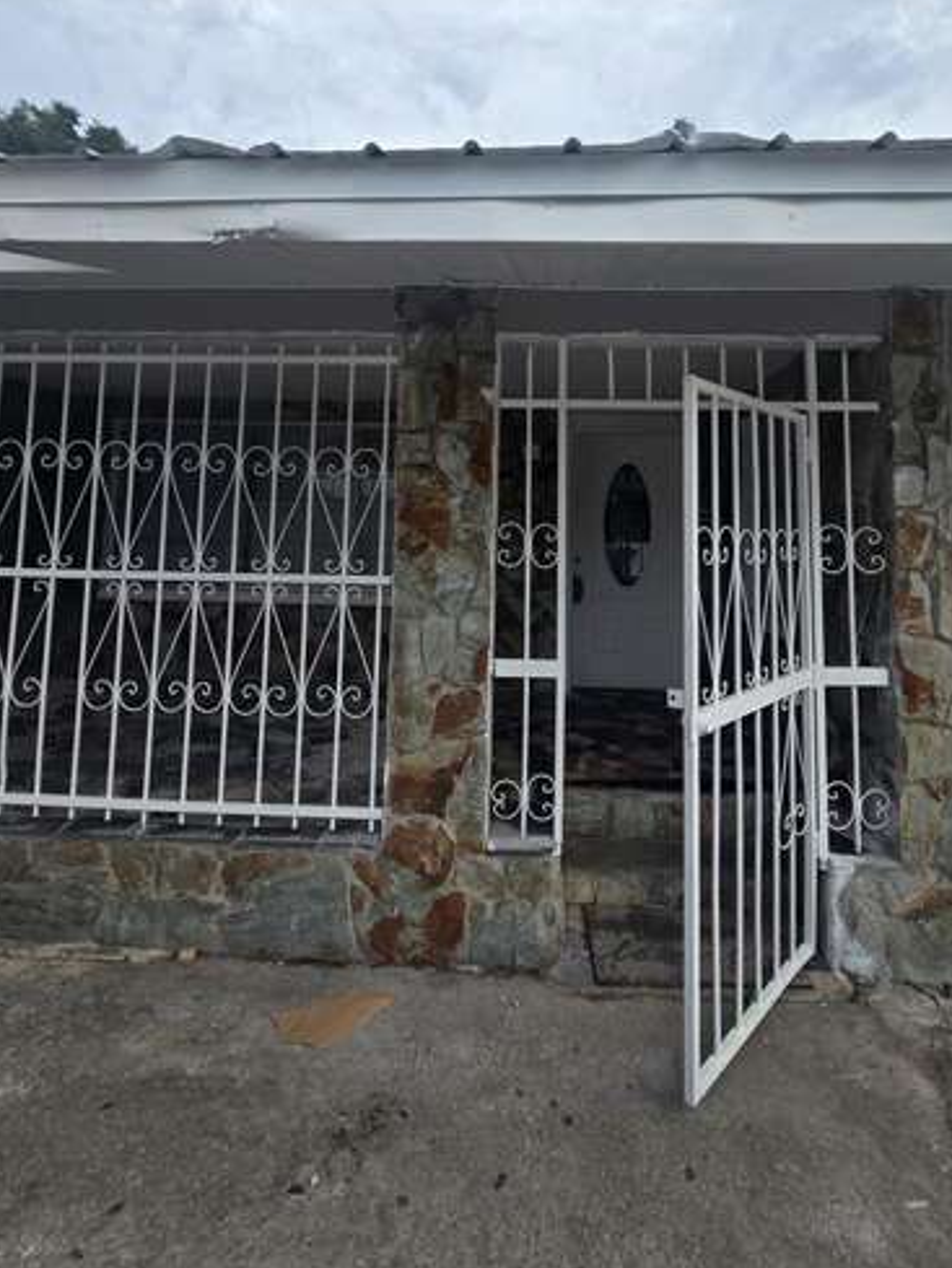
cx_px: 519
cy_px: 467
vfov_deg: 89.0
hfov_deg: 74.6
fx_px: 623
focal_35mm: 17
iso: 50
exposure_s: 1/1387
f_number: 2.2
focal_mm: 2.2
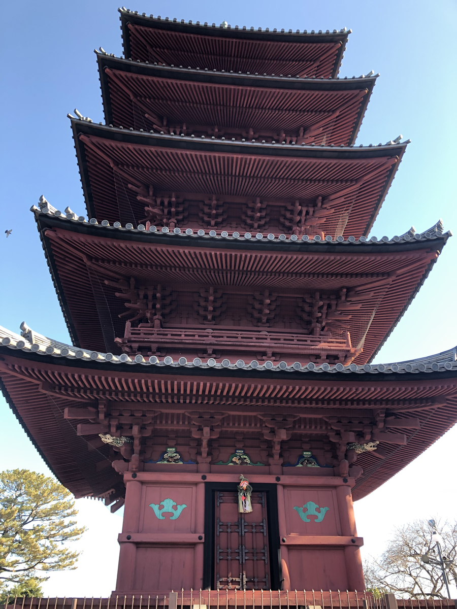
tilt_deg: +35.0
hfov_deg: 49.7
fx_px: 493
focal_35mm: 28
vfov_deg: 63.4
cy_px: 304
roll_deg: +0.2
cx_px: 228
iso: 32
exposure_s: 1/120
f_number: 1.8
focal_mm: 3.99
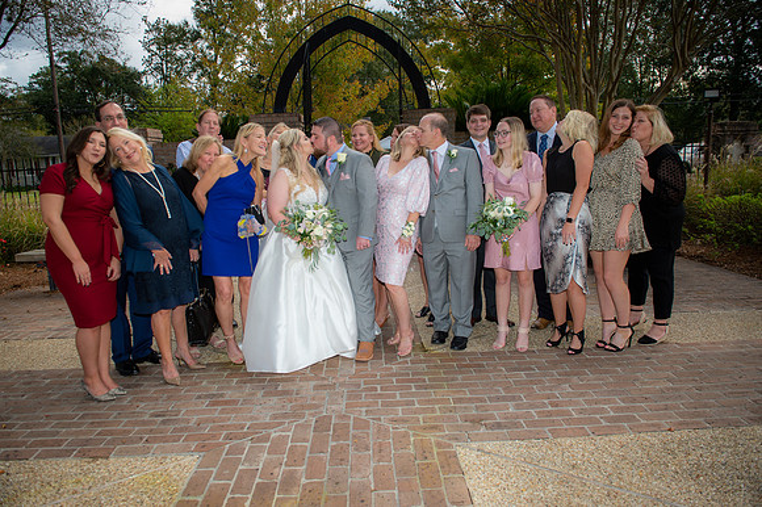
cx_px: 381
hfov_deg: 73.8
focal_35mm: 24
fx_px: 508
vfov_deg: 53.1
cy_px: 254
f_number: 5
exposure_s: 1/200
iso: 125
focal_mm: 24
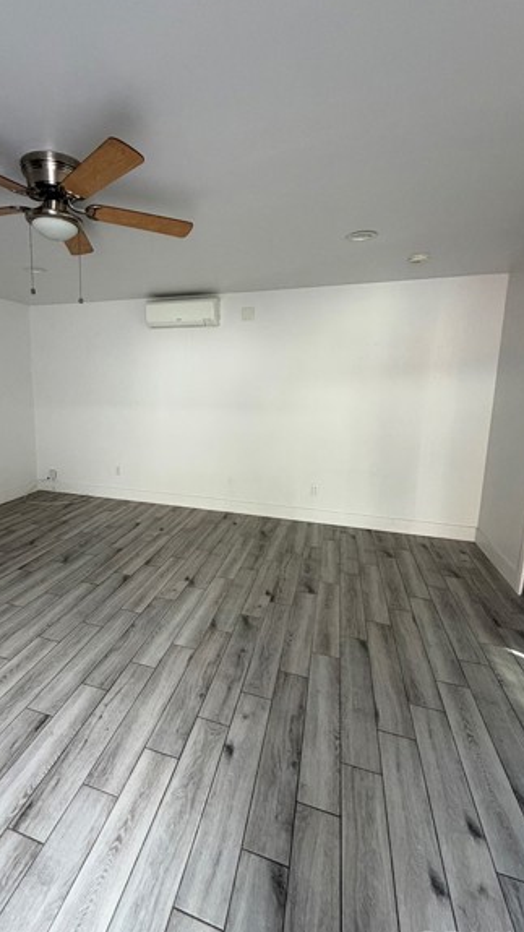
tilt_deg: -6.2
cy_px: 450
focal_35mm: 17
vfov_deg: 95.9
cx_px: 182
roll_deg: -0.9
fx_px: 420
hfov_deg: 62.6
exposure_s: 1/121
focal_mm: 2.22
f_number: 2.2
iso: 320
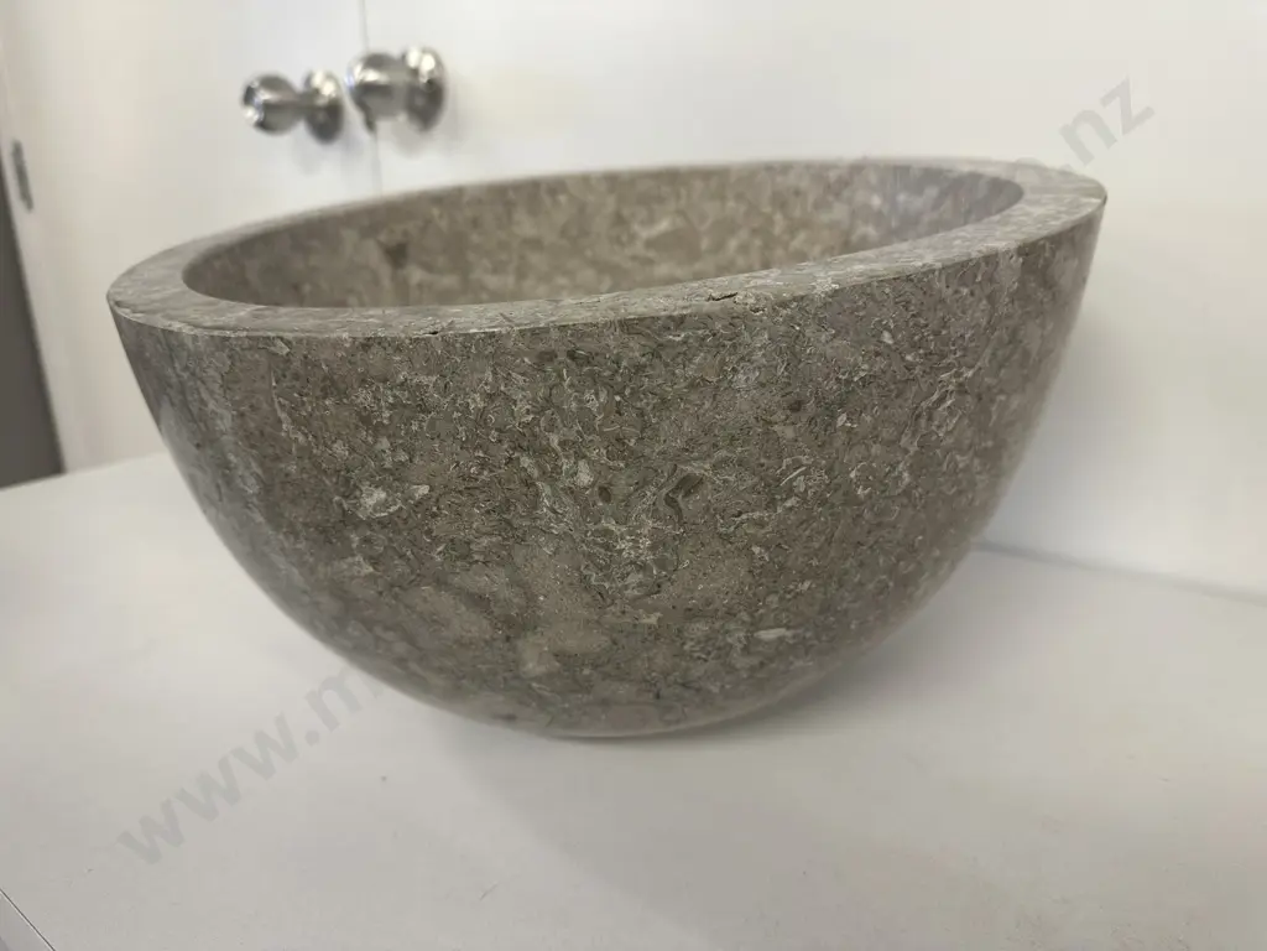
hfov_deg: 71.6
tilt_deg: -18.4
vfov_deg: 56.8
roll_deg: +1.2
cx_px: 634
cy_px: 476
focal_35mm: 24
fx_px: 878
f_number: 1.78
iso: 160
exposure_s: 1/100
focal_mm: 6.86
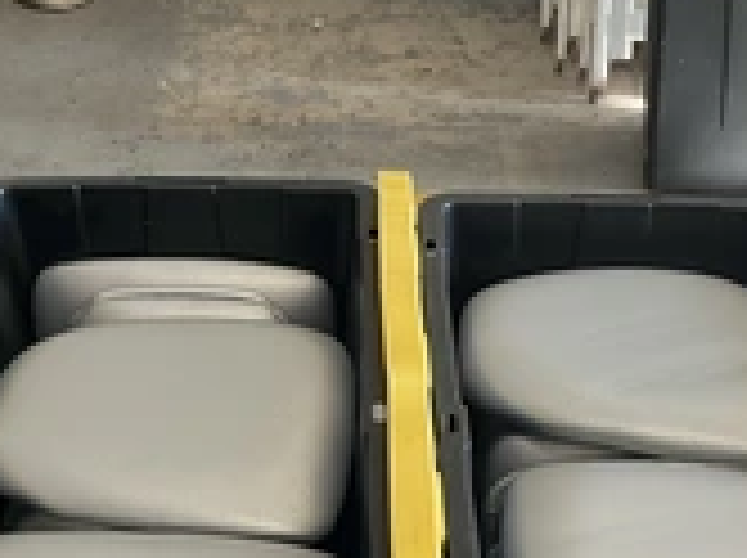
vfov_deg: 19.9
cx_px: 418
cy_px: 644
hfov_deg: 27.8
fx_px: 1508
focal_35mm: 70
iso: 64
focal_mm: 3
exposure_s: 1/60
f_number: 1.8
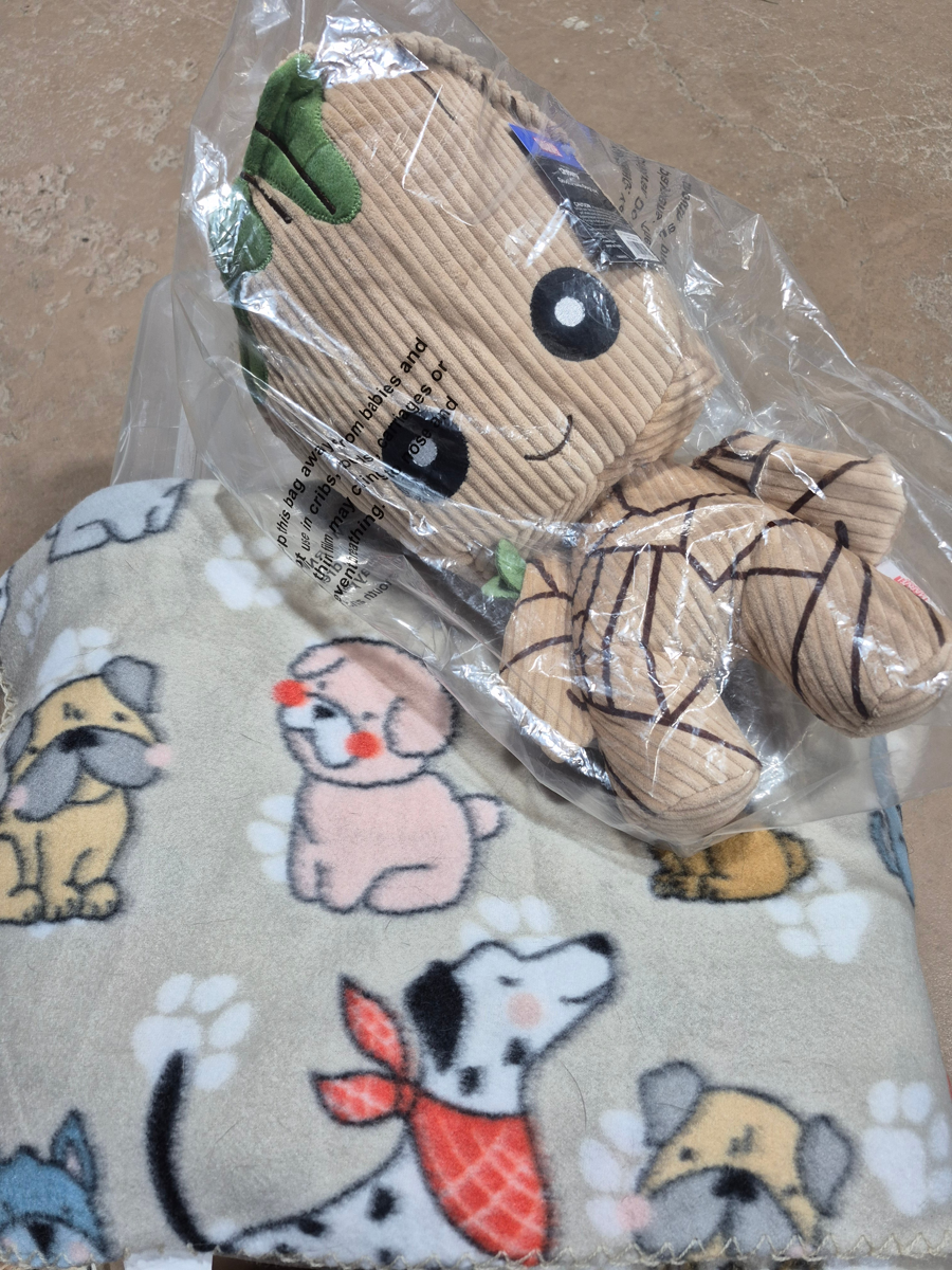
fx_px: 843
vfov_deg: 73.9
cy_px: 635
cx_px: 476
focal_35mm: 23
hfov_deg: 58.9
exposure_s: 1/120
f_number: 1.8
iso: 125
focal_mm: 5.4
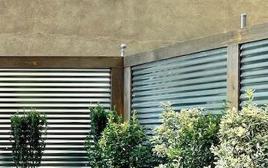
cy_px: 173
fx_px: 724
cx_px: -153
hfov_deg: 18.3
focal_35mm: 99
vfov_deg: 13.0
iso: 40
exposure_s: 1/121
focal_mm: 4.2
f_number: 1.6
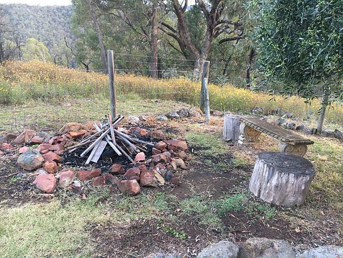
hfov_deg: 61.6
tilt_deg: -19.9
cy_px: 129
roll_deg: -2.4
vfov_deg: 48.3
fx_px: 288
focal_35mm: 29
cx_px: 172
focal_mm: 4.15
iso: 160
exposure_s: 1/33
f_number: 2.2
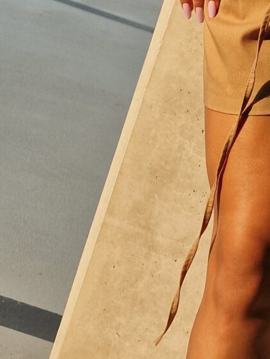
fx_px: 1101
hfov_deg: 13.1
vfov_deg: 18.2
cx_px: 423
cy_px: 36
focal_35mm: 106
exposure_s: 1/396
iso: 50
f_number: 1.8
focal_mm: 6.4
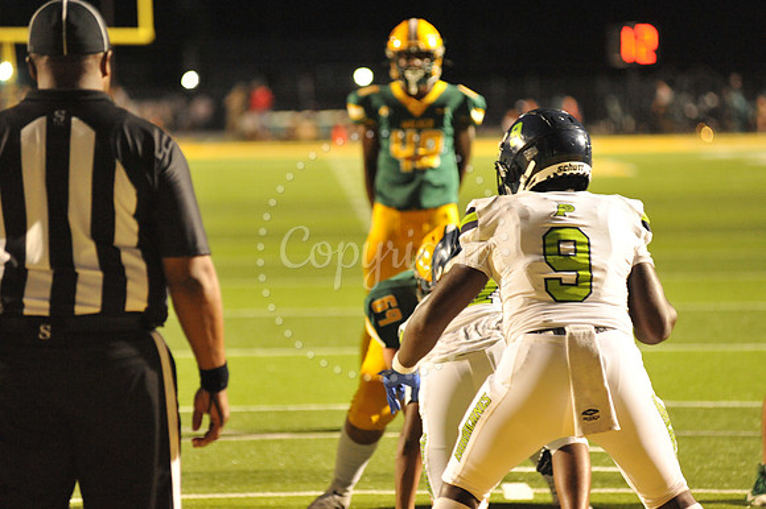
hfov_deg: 10.3
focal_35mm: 200
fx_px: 4253
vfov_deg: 6.9
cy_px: 254
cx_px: 383
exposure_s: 1/250
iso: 6400
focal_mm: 200
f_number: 4
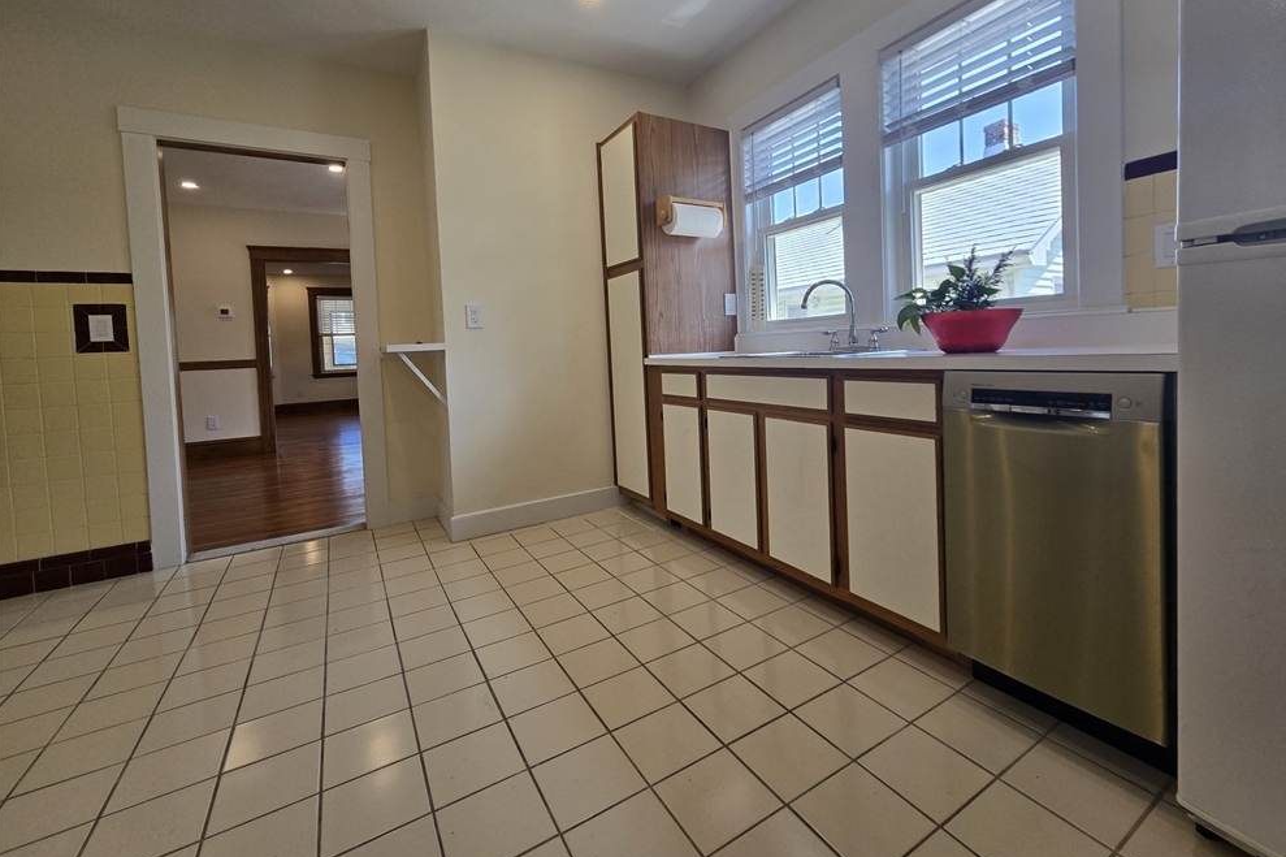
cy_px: 373
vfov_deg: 80.8
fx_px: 500
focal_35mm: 14
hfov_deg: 104.2
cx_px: 662
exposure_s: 1/131
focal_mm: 2.2
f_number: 2.2
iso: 50
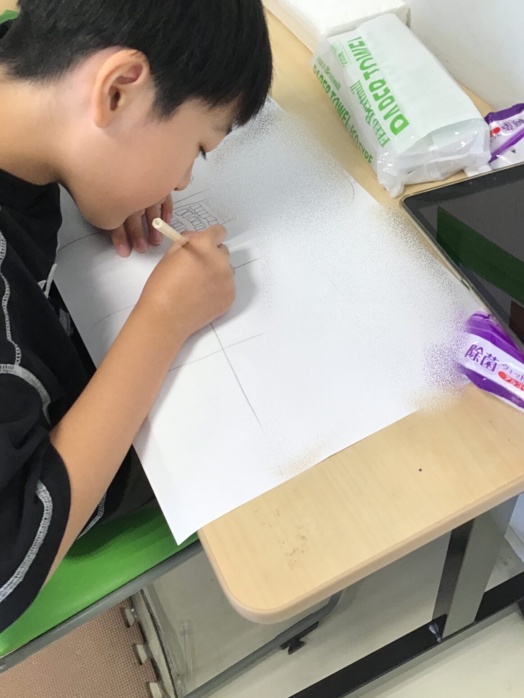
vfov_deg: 51.2
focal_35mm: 36
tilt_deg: -51.8
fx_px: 726
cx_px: 250
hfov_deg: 39.7
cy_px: 300
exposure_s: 1/30
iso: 25
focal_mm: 3.3
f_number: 2.4
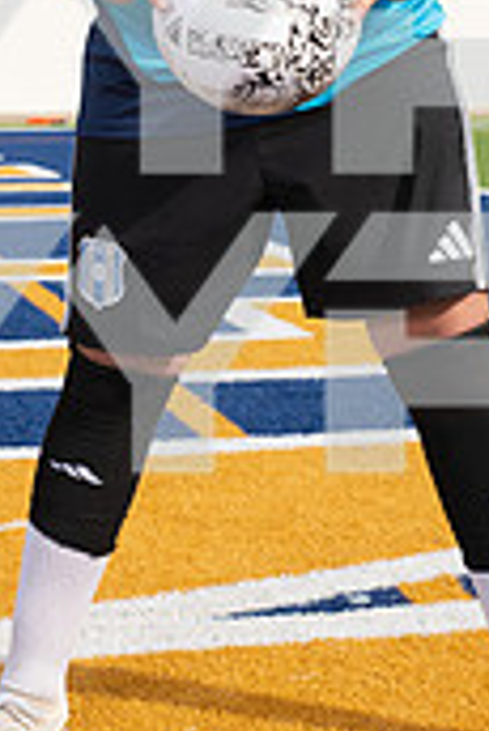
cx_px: 285
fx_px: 2338
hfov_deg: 11.9
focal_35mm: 115
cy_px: 47
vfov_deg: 17.5
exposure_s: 1/400
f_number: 7.1
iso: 100
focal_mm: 44
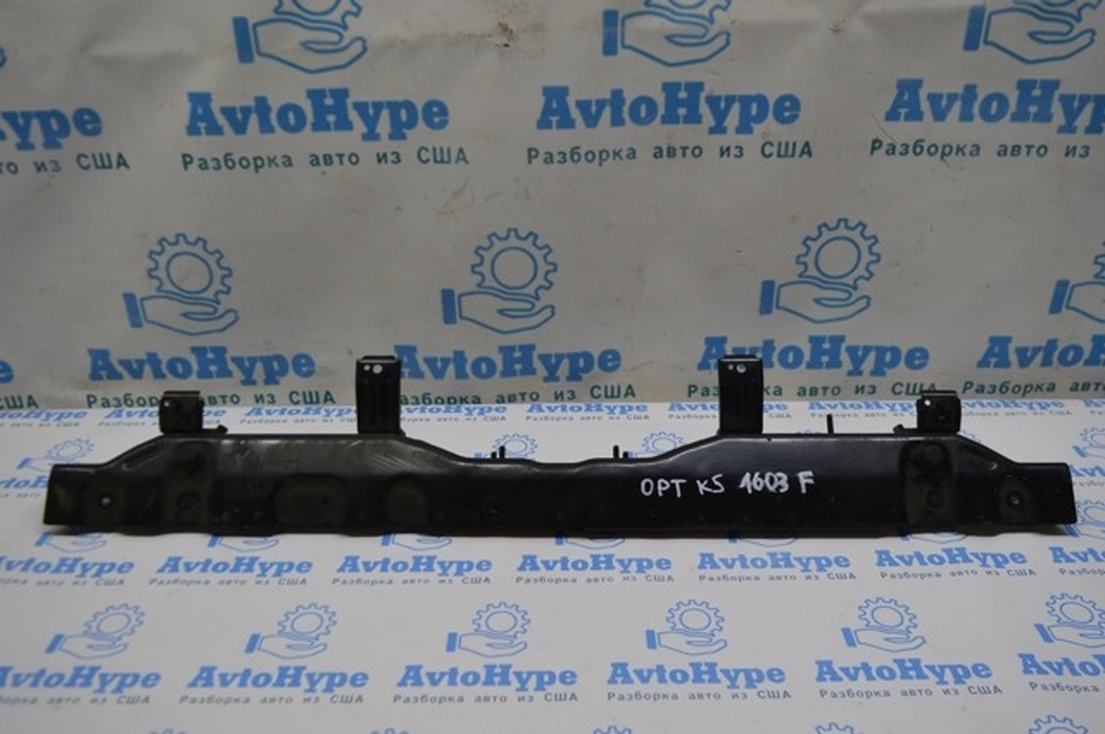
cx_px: 552
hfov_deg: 62.0
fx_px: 920
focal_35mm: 30
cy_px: 367
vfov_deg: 43.5
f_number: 5
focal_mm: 20
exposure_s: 1/100
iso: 400
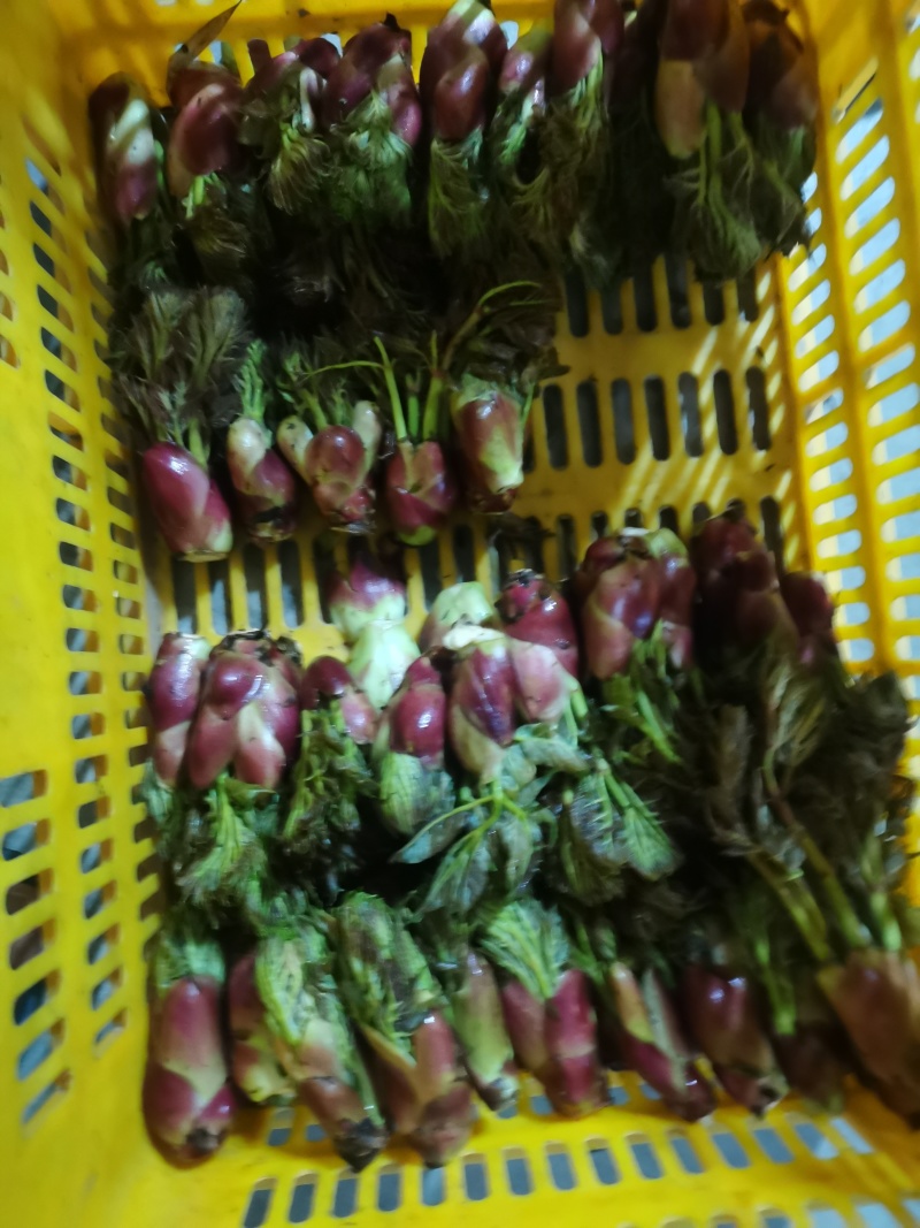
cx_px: 460
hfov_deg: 51.3
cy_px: 614
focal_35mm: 27
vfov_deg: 65.3
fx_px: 957
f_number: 1.8
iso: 1250
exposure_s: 1/16.7
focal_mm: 5.58
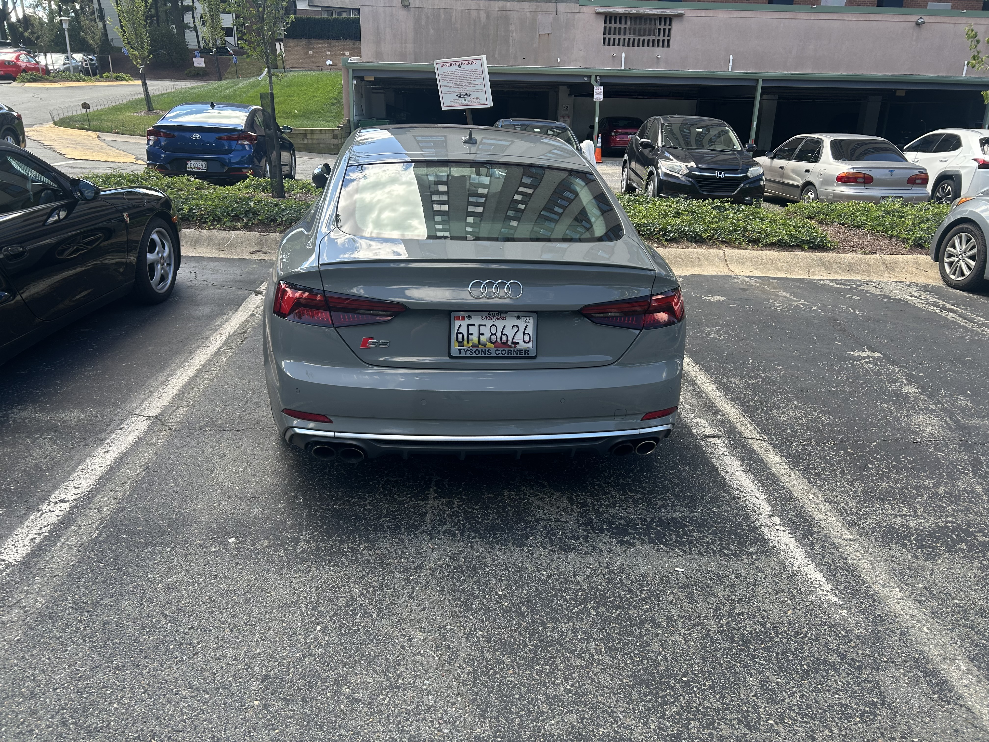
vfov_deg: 53.1
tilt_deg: -18.1
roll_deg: -0.3
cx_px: 494
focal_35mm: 26
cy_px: 371
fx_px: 743
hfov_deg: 67.3
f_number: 1.5
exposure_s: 1/539
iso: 50
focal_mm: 5.7
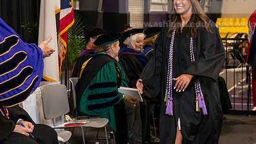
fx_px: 726
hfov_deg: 20.0
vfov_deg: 11.3
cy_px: 38
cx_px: 100
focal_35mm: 107
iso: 1600
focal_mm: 70
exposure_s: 1/125
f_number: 5
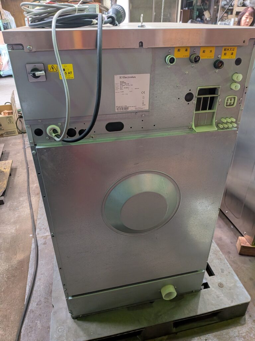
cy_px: 170
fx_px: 236
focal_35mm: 24
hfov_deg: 56.8
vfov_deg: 71.6
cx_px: 128
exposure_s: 1/120
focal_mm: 4.53
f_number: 1.7
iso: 1403
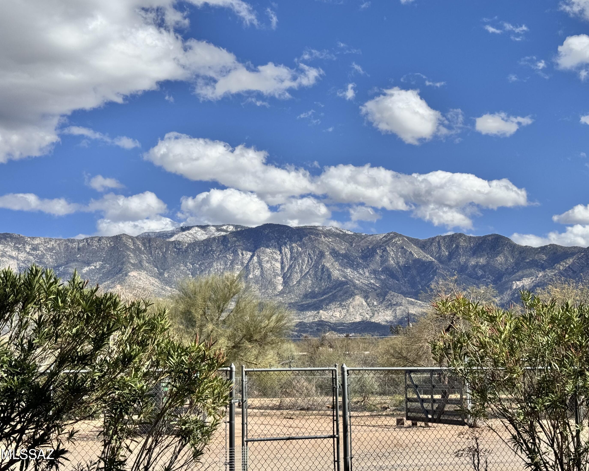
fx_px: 889
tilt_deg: +8.5
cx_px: 277
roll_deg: +0.5
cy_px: 236
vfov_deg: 29.7
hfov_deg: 36.6
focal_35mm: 51
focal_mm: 6.76
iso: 64
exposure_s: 1/7937
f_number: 1.78
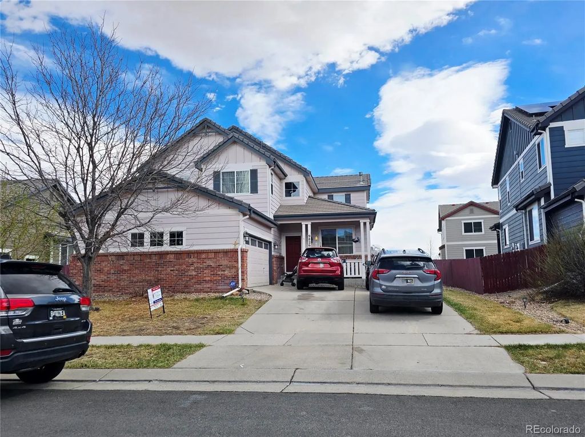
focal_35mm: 23
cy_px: 218
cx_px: 292
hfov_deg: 74.0
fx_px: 388
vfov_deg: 58.7
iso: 12
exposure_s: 1/909
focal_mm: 6.3
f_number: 1.7
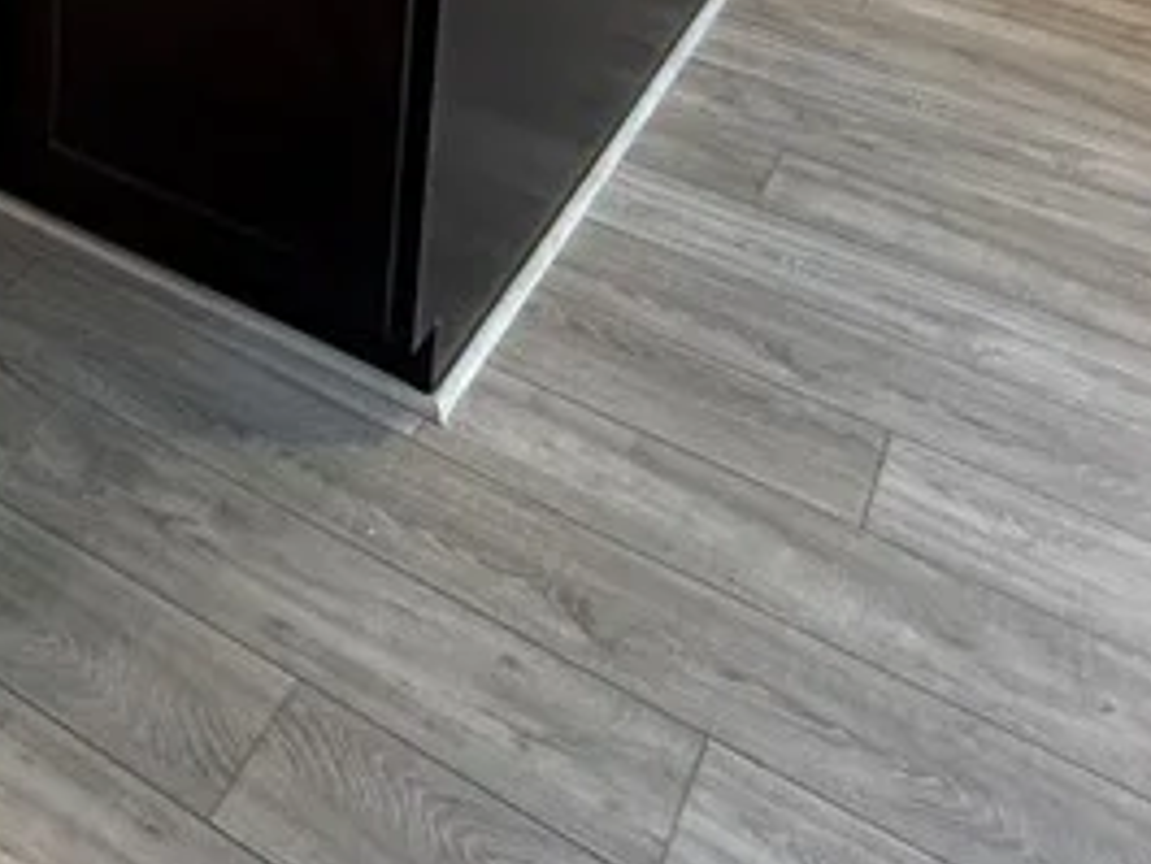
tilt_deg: -8.0
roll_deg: -2.5
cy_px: -612
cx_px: -65
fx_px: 1796
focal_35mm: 54
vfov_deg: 20.6
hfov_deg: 32.0
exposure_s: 1/60
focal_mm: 2.22
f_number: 2.2
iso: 200
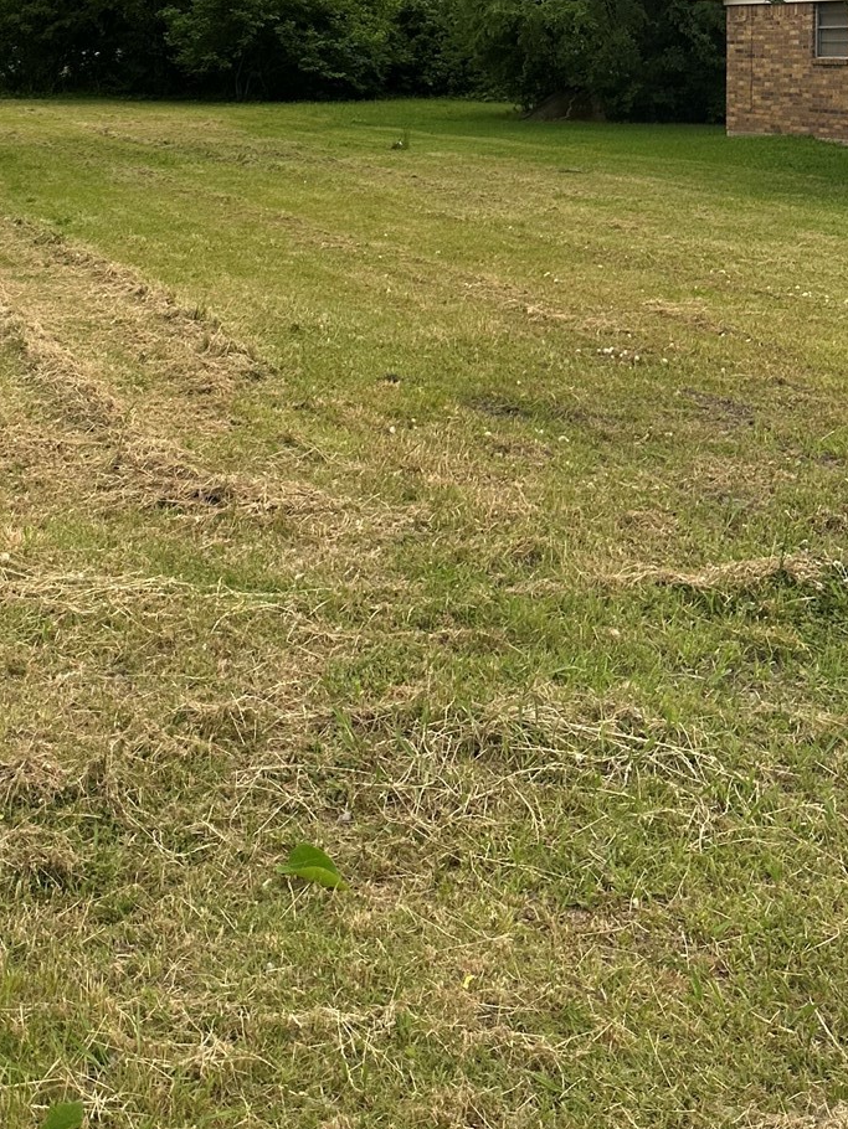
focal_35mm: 54
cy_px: 14
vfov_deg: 32.8
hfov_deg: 26.6
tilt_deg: +1.2
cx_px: 197
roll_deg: -1.3
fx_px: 1763
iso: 80
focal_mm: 6.86
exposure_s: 1/404
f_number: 1.78
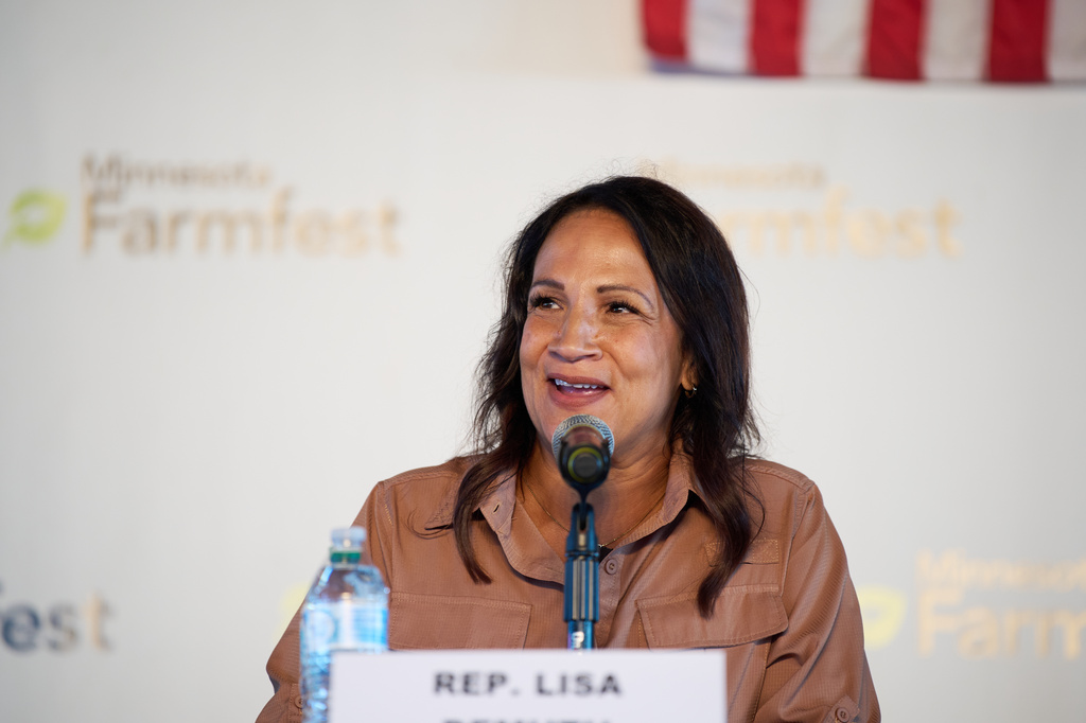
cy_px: 362
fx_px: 6031
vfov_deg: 6.9
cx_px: 543
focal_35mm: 200
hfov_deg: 10.3
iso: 500
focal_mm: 200
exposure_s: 1/250
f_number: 3.2
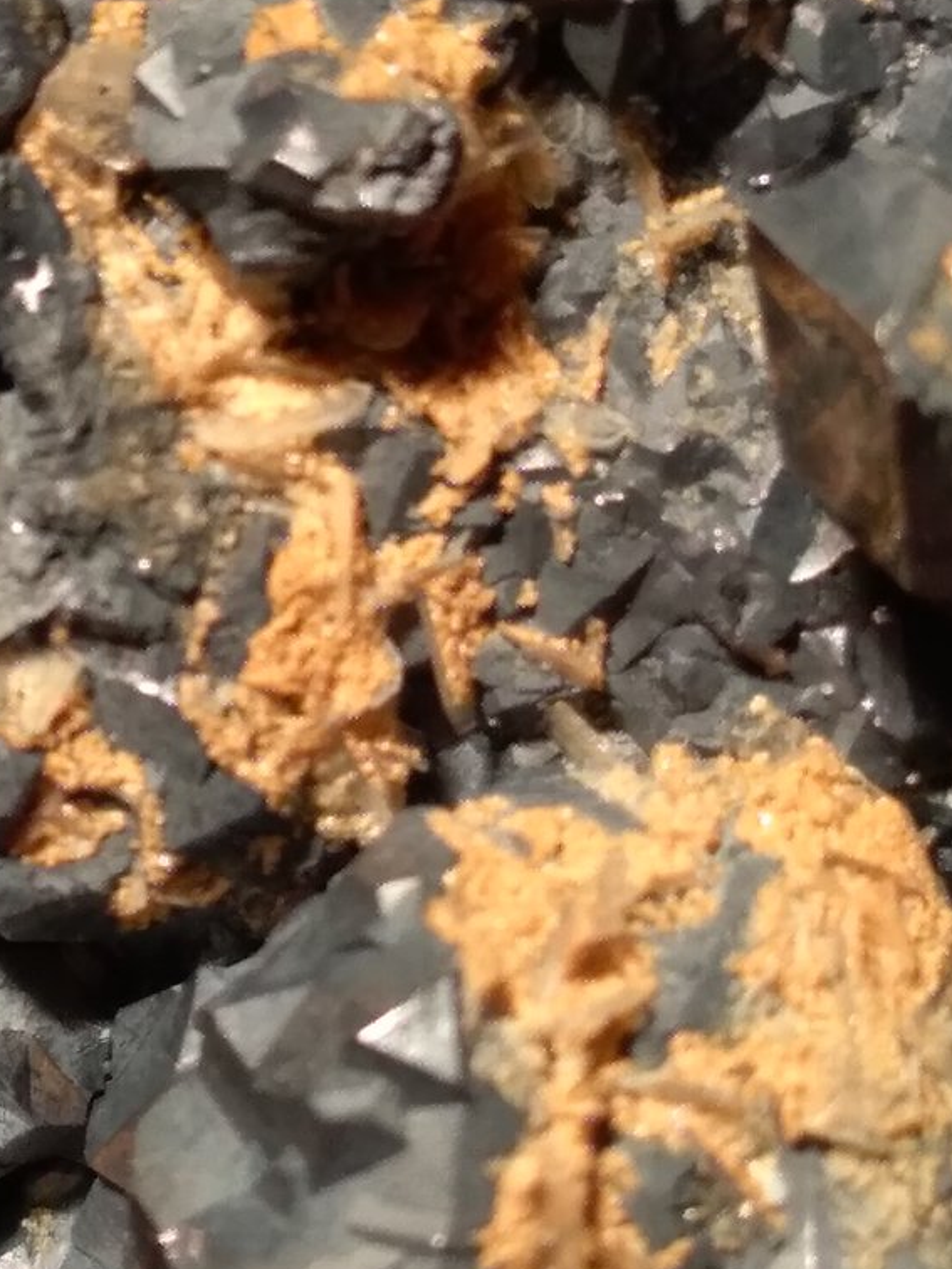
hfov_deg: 25.9
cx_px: 153
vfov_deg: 34.9
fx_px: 2017
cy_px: 540
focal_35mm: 55
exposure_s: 1/30
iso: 165
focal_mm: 3.54
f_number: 2
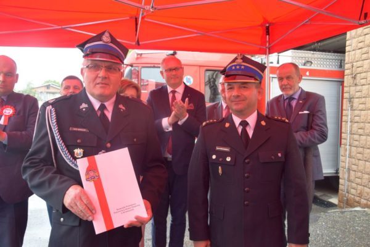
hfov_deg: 59.5
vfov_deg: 41.7
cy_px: 124
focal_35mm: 32
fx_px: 324
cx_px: 185
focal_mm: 21
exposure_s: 1/125
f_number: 5.6
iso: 800
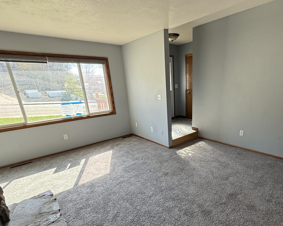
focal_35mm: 20
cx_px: 173
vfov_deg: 67.3
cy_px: 138
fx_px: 168
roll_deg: +2.0
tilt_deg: -18.5
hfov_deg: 79.2
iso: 64
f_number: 2.2
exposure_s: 1/103
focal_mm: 2.22
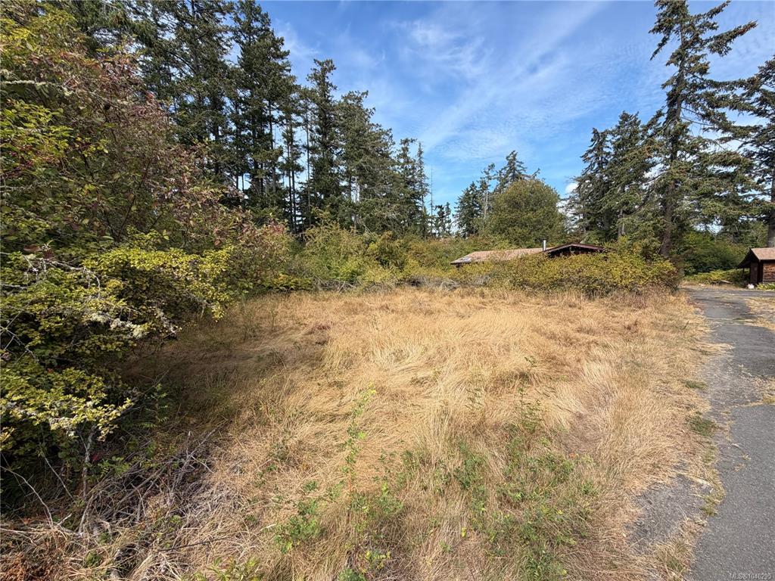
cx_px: 388
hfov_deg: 102.1
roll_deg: +1.5
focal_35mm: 14
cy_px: 290
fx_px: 313
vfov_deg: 85.7
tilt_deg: -3.7
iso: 40
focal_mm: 2.22
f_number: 2.2
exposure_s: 1/770
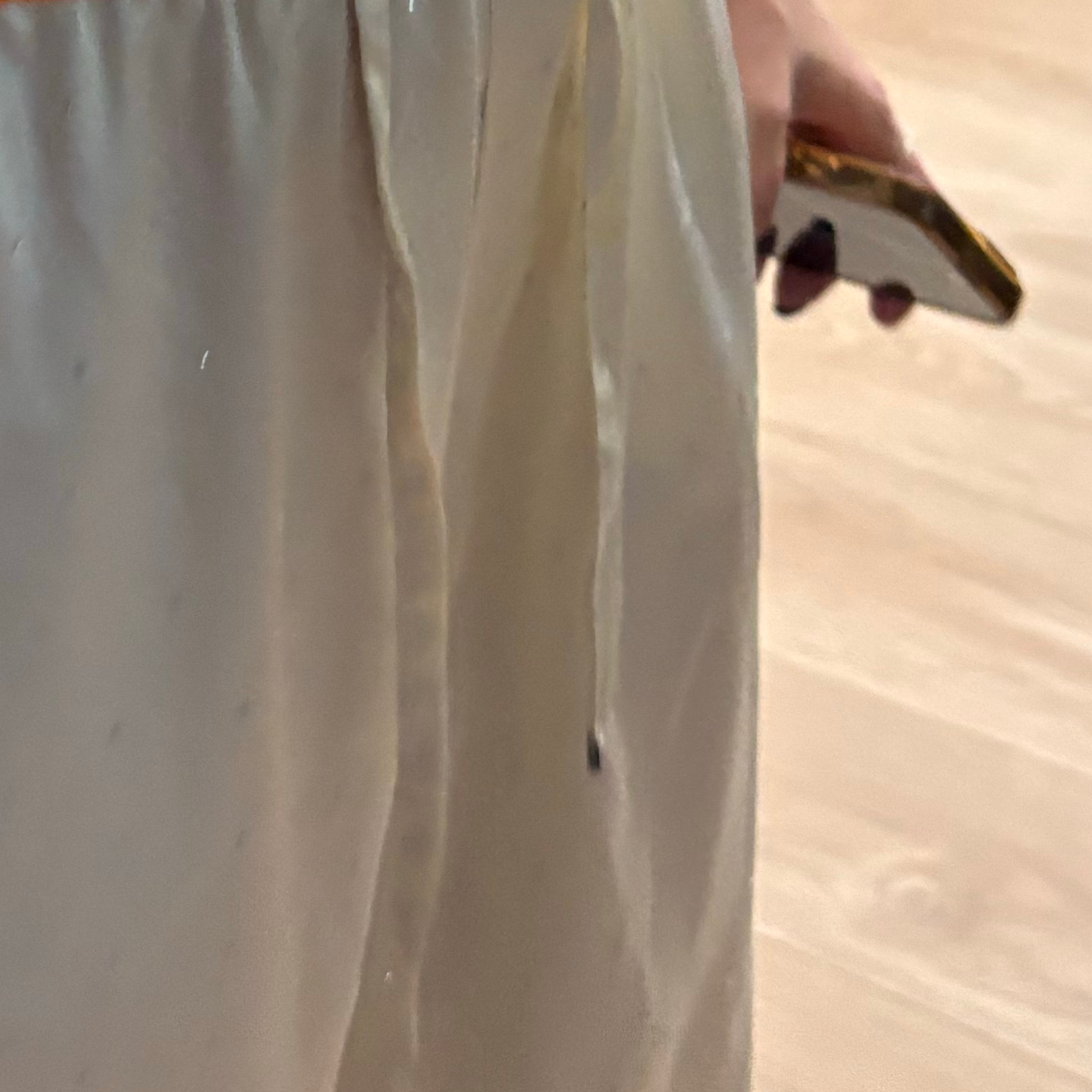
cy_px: -382
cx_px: 72
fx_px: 3141
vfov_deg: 18.2
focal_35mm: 88
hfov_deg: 19.3
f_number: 1.6
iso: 400
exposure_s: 1/50
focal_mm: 5.96
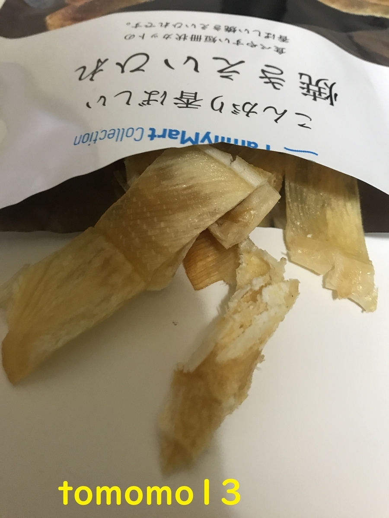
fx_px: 420
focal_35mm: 28
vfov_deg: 63.4
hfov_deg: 49.7
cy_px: 259
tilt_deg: -58.5
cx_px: 194
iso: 100
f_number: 1.8
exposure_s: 1/14
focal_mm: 3.99
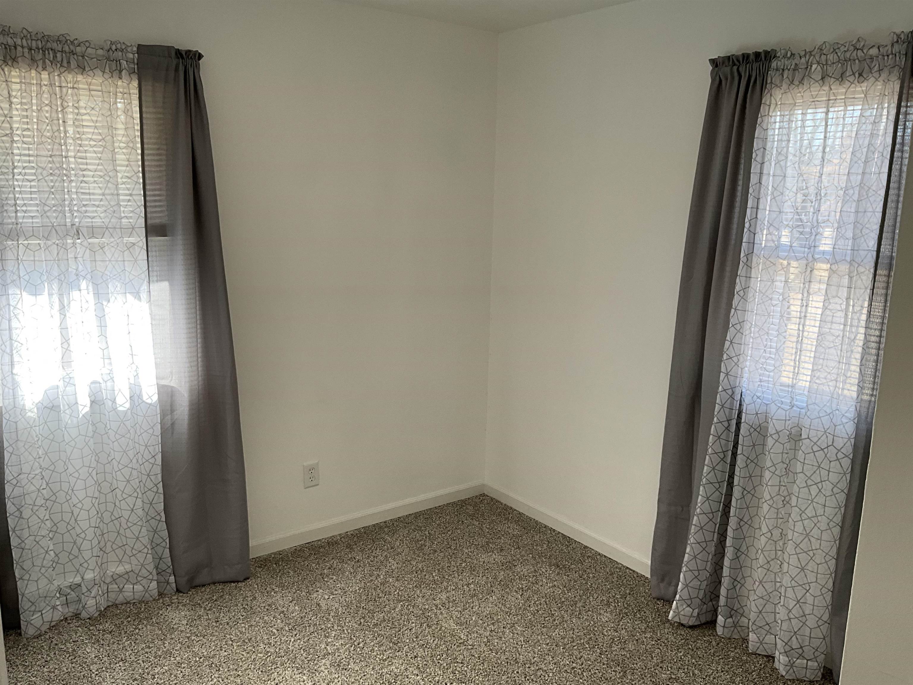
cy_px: 342
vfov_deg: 48.2
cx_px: 456
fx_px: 765
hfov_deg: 61.7
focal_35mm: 29
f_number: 1.8
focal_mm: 3
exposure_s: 1/120
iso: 40
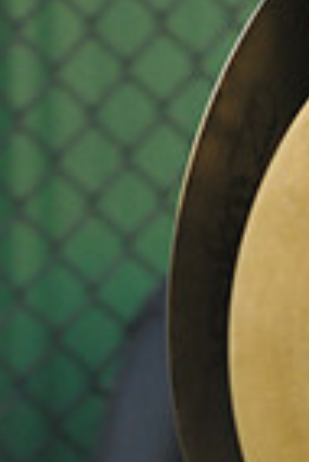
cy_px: -469
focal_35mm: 458
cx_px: 556
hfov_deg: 3.0
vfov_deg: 4.4
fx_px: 5882
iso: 1000
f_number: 6.3
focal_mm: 112
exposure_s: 1/100
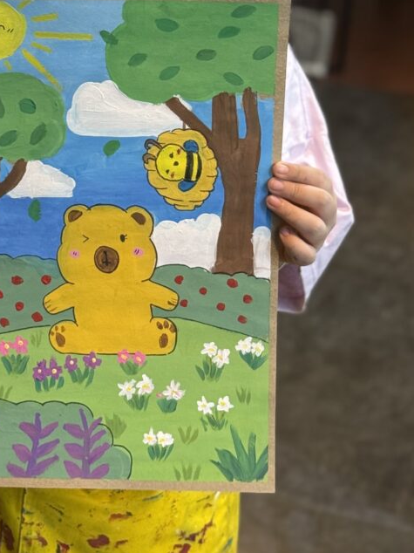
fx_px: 1612
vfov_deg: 19.1
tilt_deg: -11.7
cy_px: 65
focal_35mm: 101
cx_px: 48
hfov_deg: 14.5
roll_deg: -4.9
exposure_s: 1/50
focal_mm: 6.76
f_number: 1.78
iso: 160
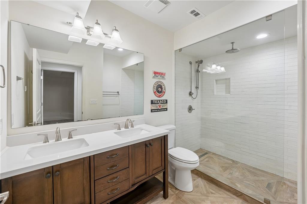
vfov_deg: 81.2
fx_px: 119
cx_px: 154
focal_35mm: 14
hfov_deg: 104.3
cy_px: 102
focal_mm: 14
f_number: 8
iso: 320
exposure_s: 1/15
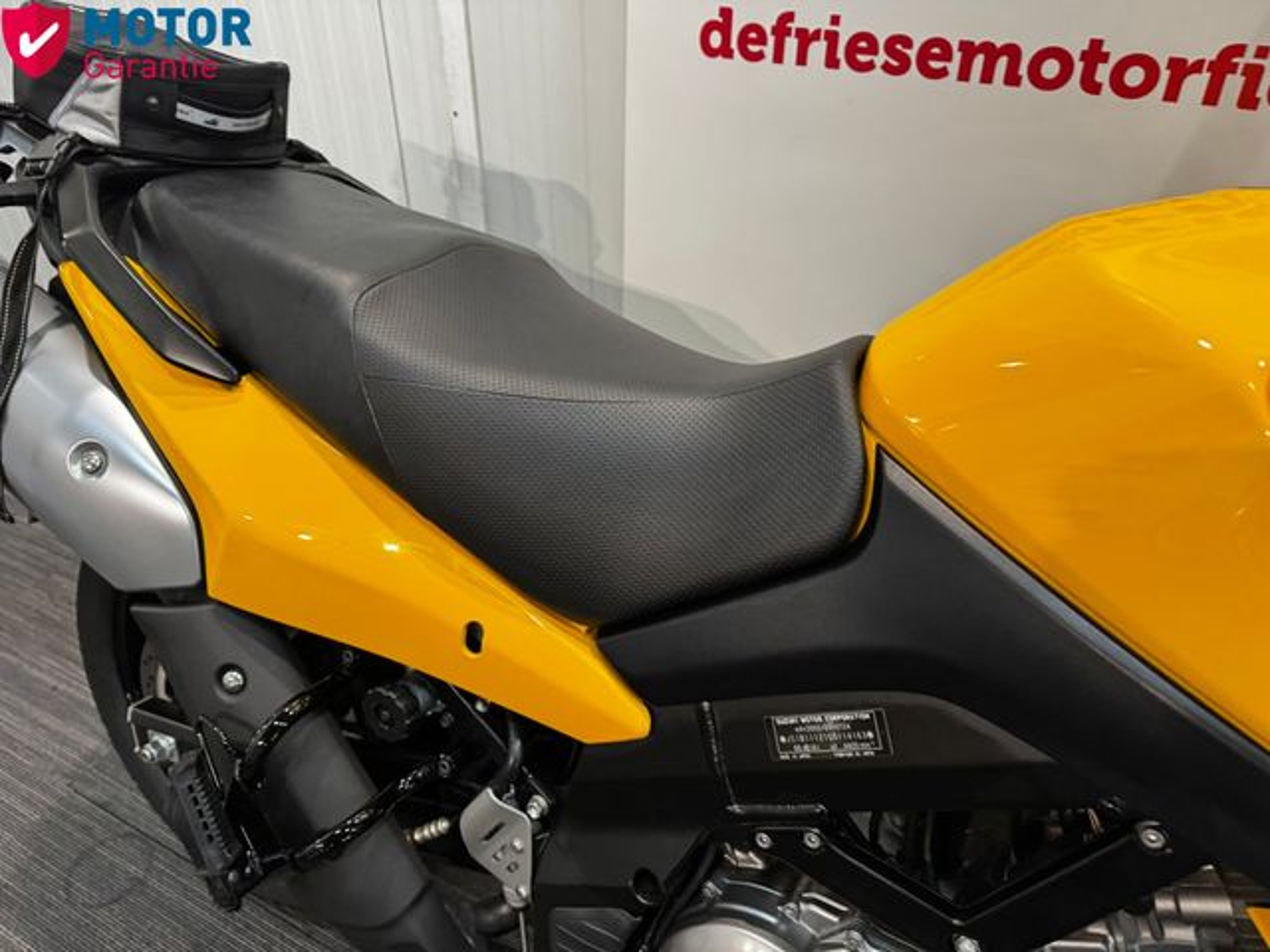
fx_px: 881
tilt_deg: -36.9
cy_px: 476
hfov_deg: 71.6
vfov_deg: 56.8
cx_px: 635
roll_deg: -2.5
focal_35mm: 24
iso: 320
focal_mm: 6.76
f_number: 1.78
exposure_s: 1/50
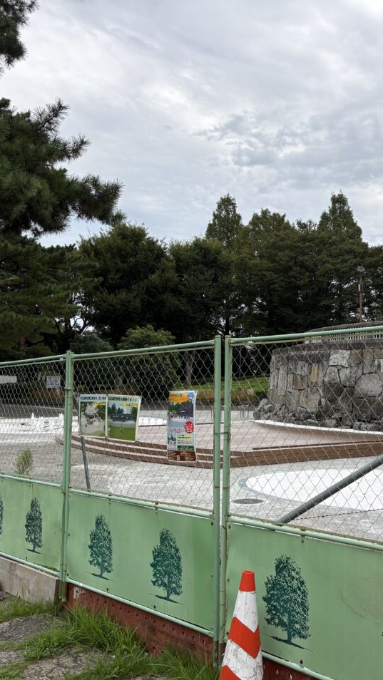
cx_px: 301
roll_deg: -1.4
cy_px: 341
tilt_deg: +3.2
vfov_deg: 52.8
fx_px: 686
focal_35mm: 38
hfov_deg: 30.5
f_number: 1.6
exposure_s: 1/3279
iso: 50
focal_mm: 5.96
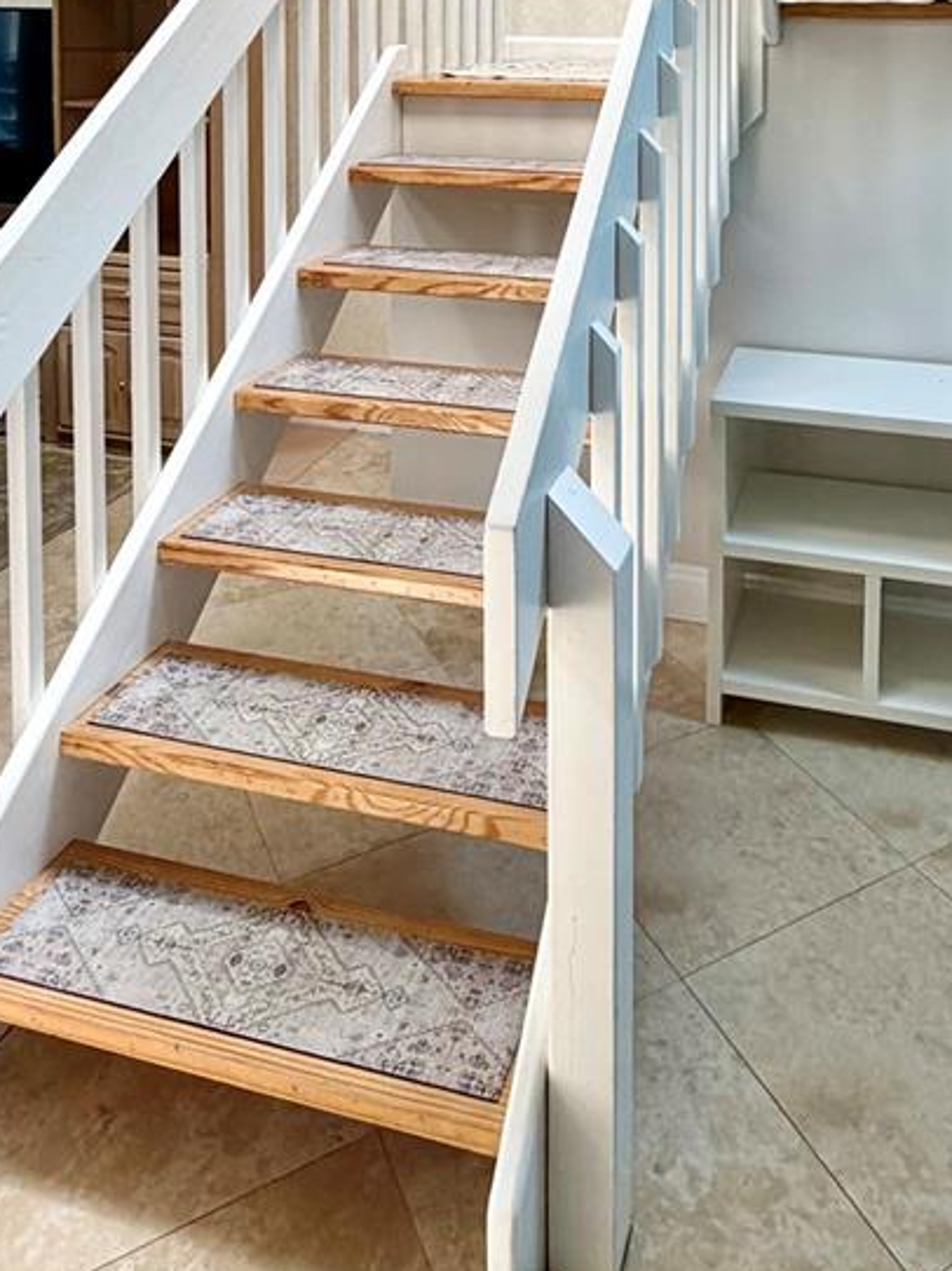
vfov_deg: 50.9
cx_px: 591
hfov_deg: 45.1
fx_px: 1138
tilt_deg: -3.9
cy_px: 101
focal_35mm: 31
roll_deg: +0.5
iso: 125
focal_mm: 2.22
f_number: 2.2
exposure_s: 1/120
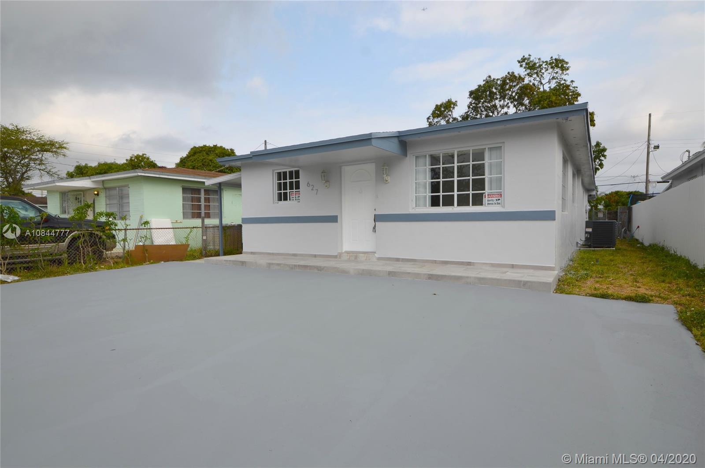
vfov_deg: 63.1
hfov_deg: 85.5
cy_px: 234
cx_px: 352
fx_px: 381
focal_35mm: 20
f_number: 8
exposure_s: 1/250
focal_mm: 13
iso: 100
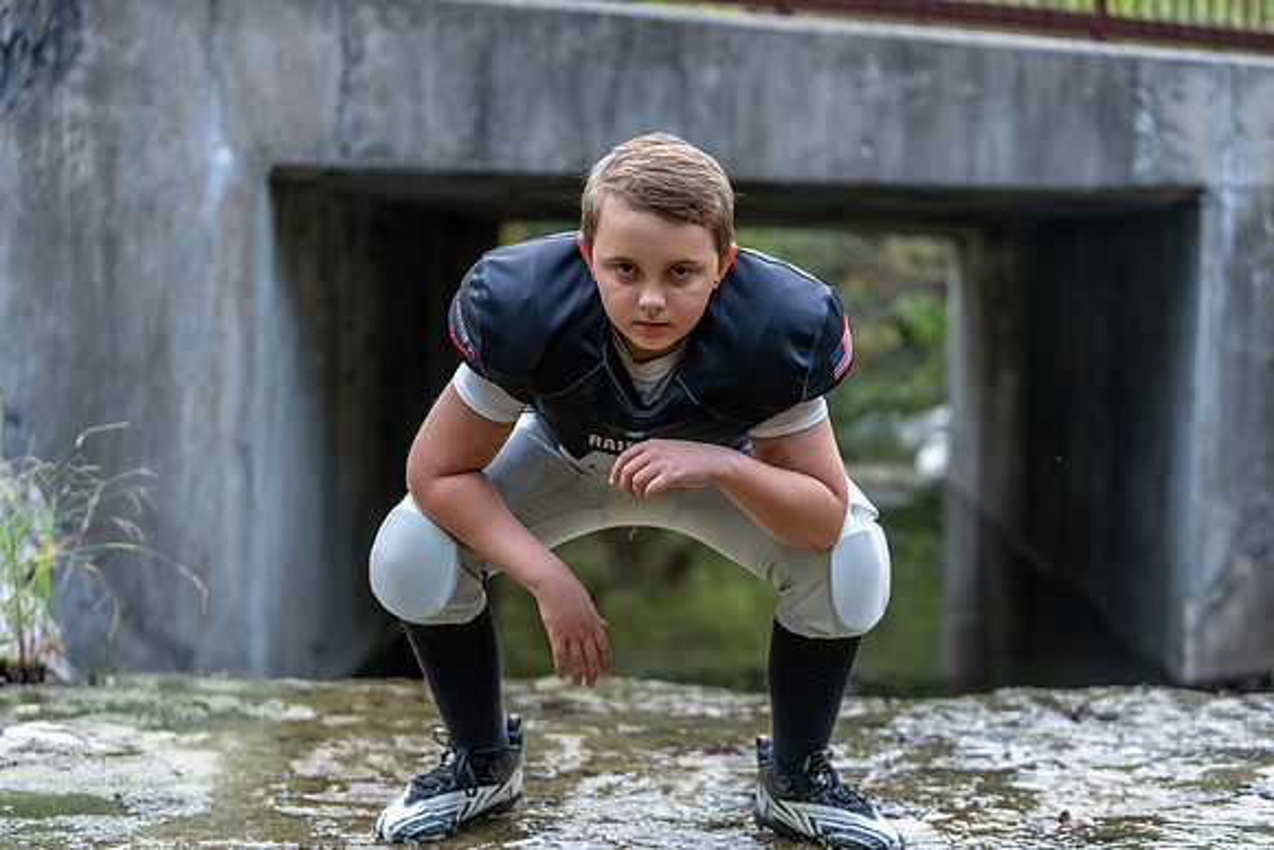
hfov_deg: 28.8
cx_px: 637
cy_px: 425
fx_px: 2478
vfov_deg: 19.5
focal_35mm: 70
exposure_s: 1/320
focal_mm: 70
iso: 400
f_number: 2.8
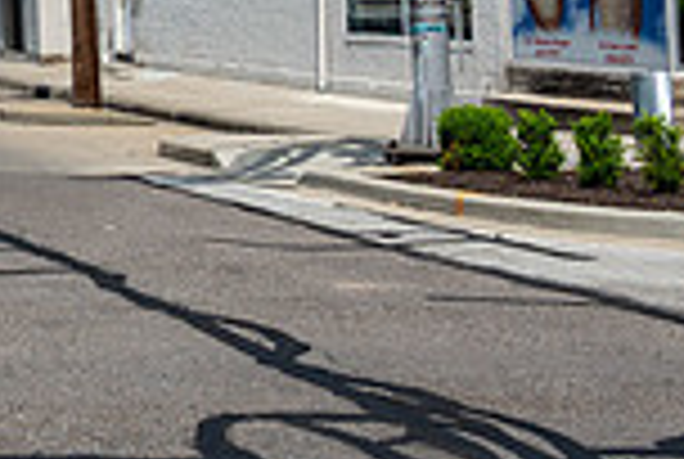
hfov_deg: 14.9
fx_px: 2323
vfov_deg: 11.0
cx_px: -500
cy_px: -146
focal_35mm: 122
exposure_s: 1/320
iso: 100
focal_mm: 32
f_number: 9
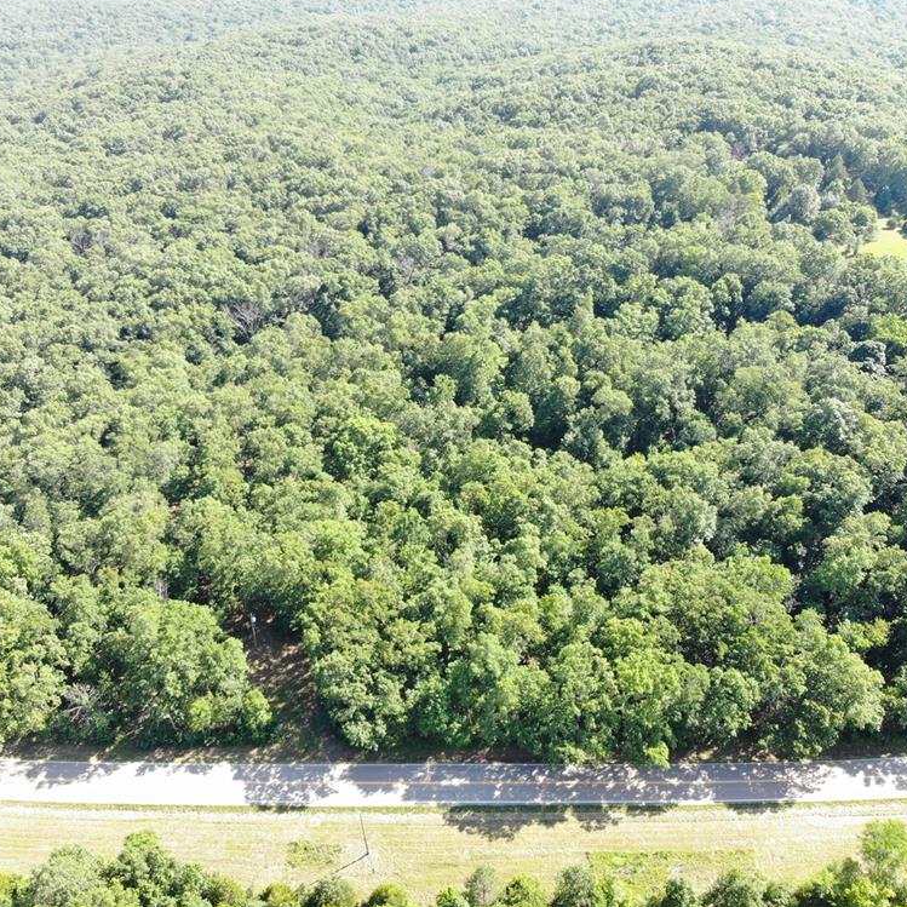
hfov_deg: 55.6
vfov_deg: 55.6
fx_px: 860
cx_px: 465
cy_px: 445
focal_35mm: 29
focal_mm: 4.5
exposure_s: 1/130
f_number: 2.8
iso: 100
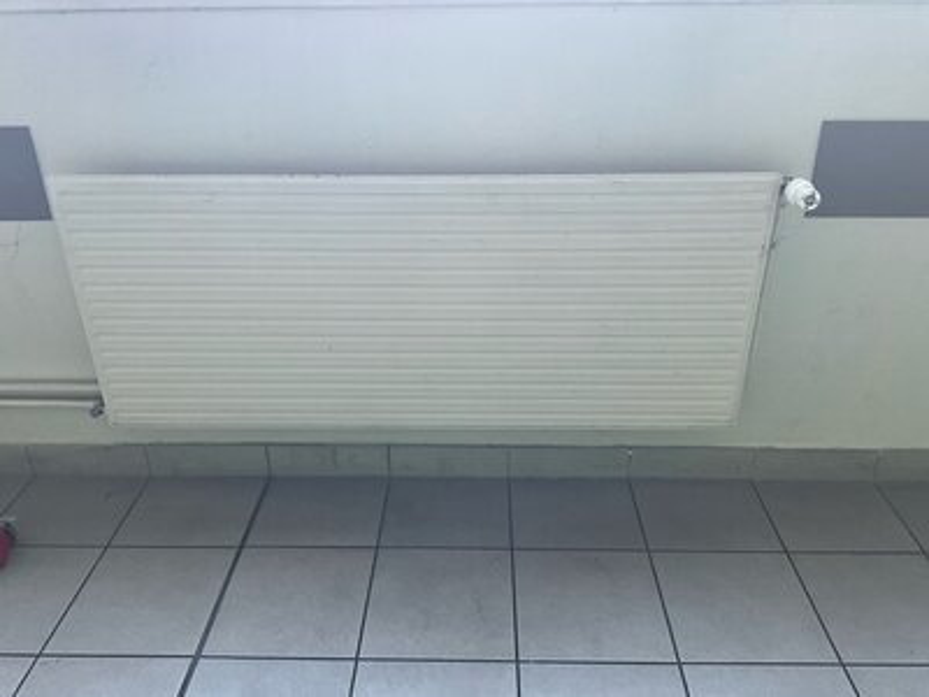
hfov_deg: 61.7
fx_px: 778
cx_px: 464
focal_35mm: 29
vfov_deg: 48.2
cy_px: 348
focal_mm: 3
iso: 100
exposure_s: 1/60
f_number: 1.8
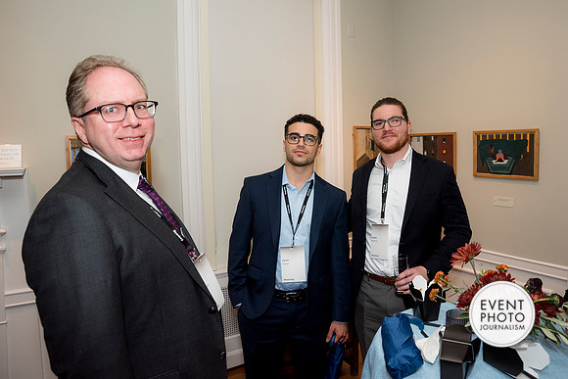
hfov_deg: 69.3
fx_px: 410
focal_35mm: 26
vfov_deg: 49.6
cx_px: 299
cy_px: 180
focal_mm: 24
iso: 800
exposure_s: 1/125
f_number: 5
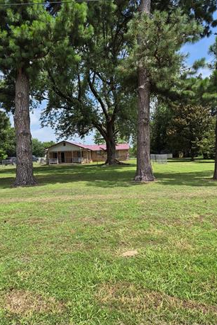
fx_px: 226
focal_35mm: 25
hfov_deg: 51.3
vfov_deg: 71.5
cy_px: 159
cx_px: 104
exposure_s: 1/4464
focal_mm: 5.4
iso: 80
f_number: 1.8
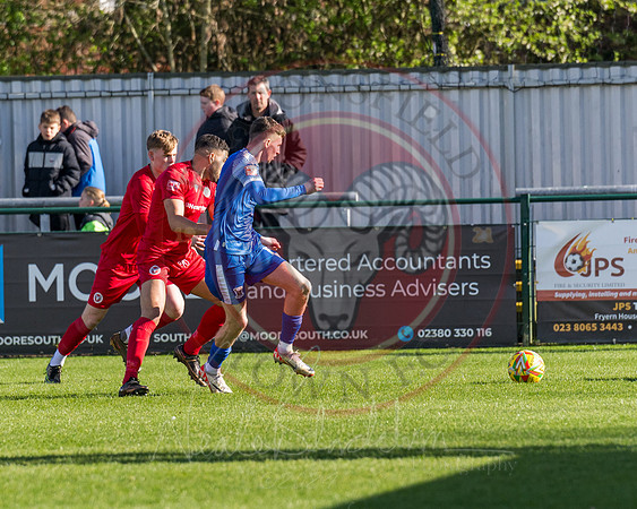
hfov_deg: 3.7
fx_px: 9851
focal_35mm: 523
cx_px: 288
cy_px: 270
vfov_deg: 3.0
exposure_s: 1/2000
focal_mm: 200
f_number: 4
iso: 100
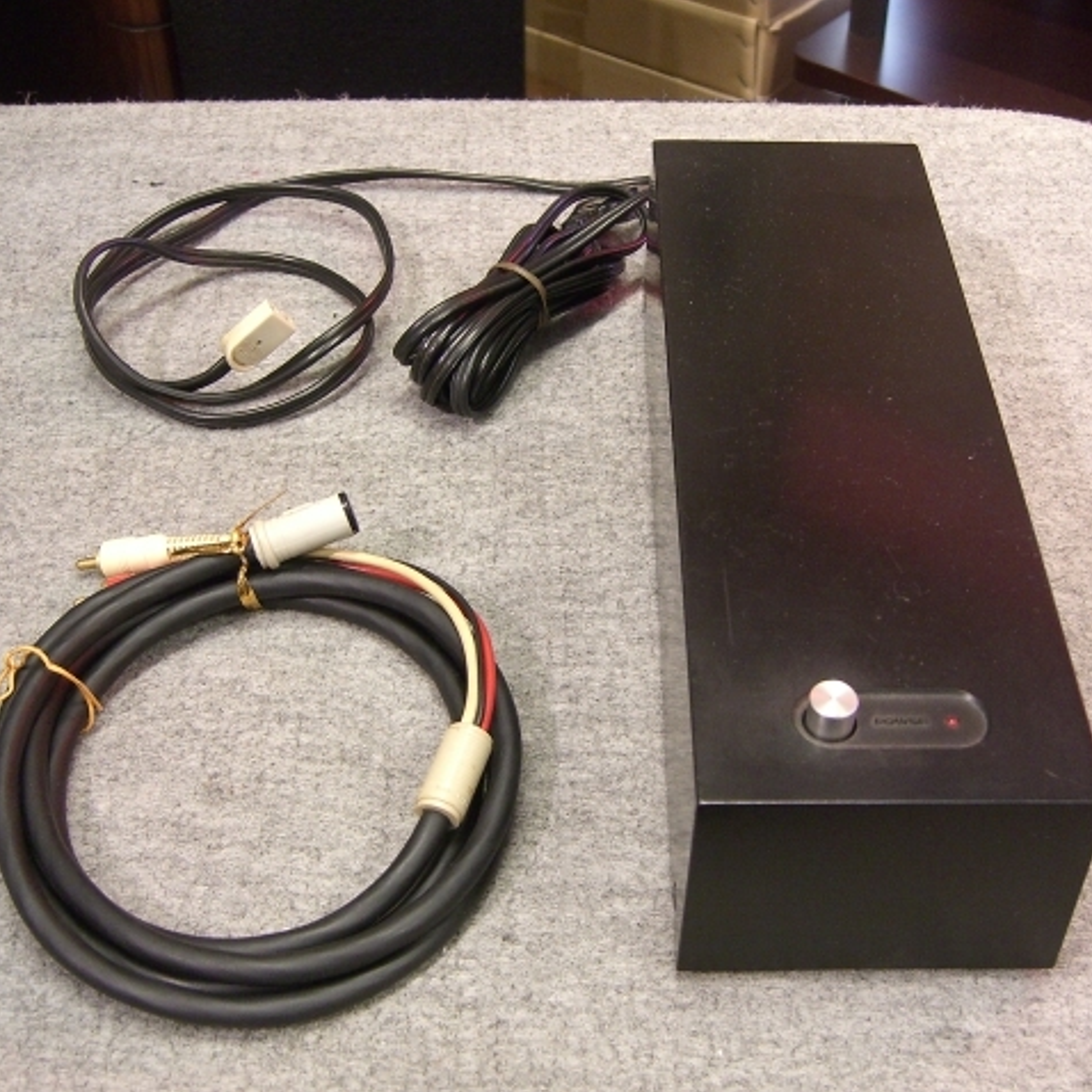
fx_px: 1606
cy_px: 546
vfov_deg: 37.6
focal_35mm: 45
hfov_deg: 37.6
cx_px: 541
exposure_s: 1/20
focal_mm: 7.9
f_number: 2.8
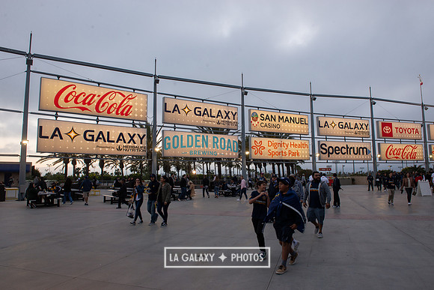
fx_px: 289
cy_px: 145
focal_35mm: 24
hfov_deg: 73.7
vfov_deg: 53.2
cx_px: 217
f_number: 10
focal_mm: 24
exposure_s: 1/80
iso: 400
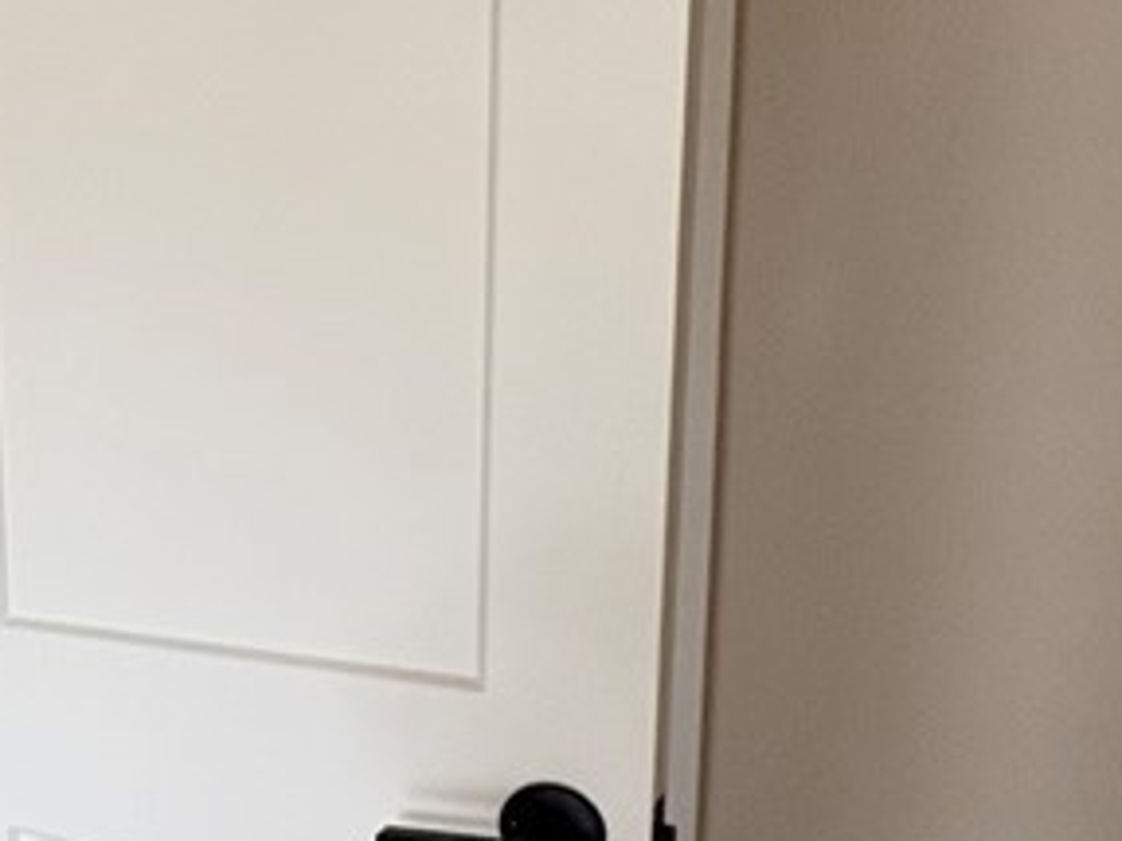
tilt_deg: -12.2
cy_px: 544
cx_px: -215
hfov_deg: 32.0
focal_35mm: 50
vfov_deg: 28.9
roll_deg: +5.3
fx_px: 1620
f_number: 2.2
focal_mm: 2.22
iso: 250
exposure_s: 1/60
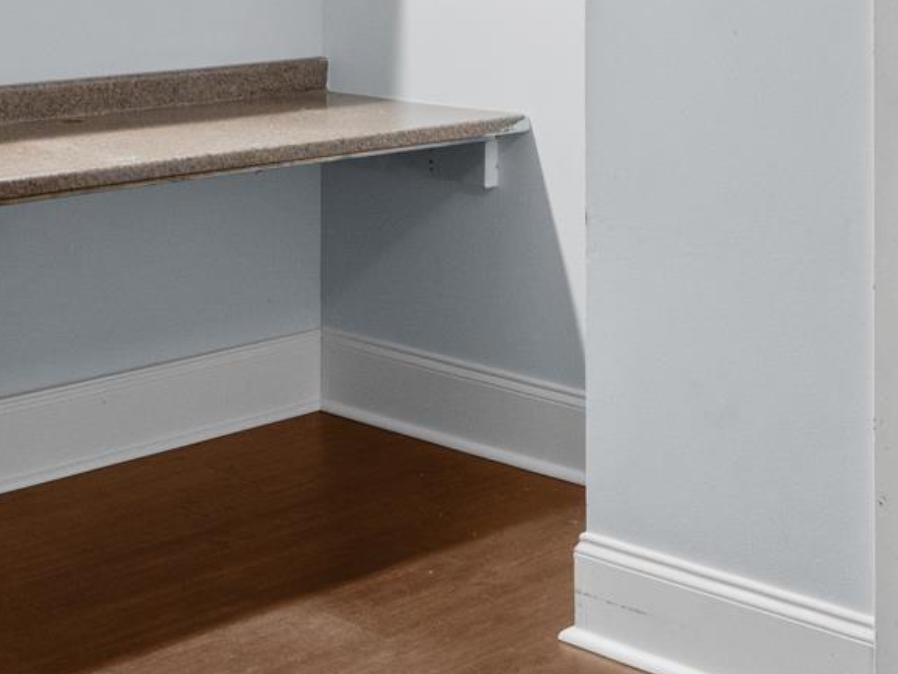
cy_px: -143
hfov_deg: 25.8
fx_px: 1946
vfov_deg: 18.6
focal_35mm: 75
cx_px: 286
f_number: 7.1
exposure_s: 1/1.25
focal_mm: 10
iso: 320
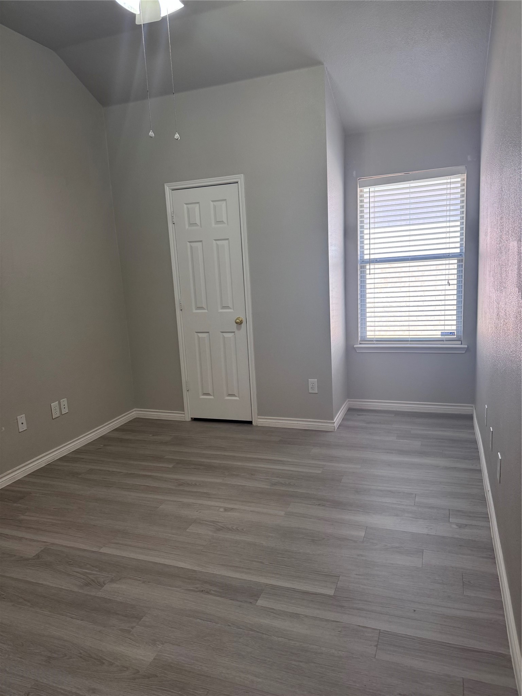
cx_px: 261
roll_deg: +3.3
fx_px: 483
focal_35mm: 24
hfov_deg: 56.8
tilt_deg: -10.2
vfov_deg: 71.6
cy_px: 348
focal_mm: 6.76
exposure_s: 1/120
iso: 200
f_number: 1.78
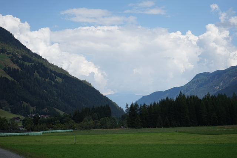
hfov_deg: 28.8
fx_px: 461
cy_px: 79
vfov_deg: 19.5
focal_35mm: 70
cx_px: 118
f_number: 5.6
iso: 320
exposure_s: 1/2000
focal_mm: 70
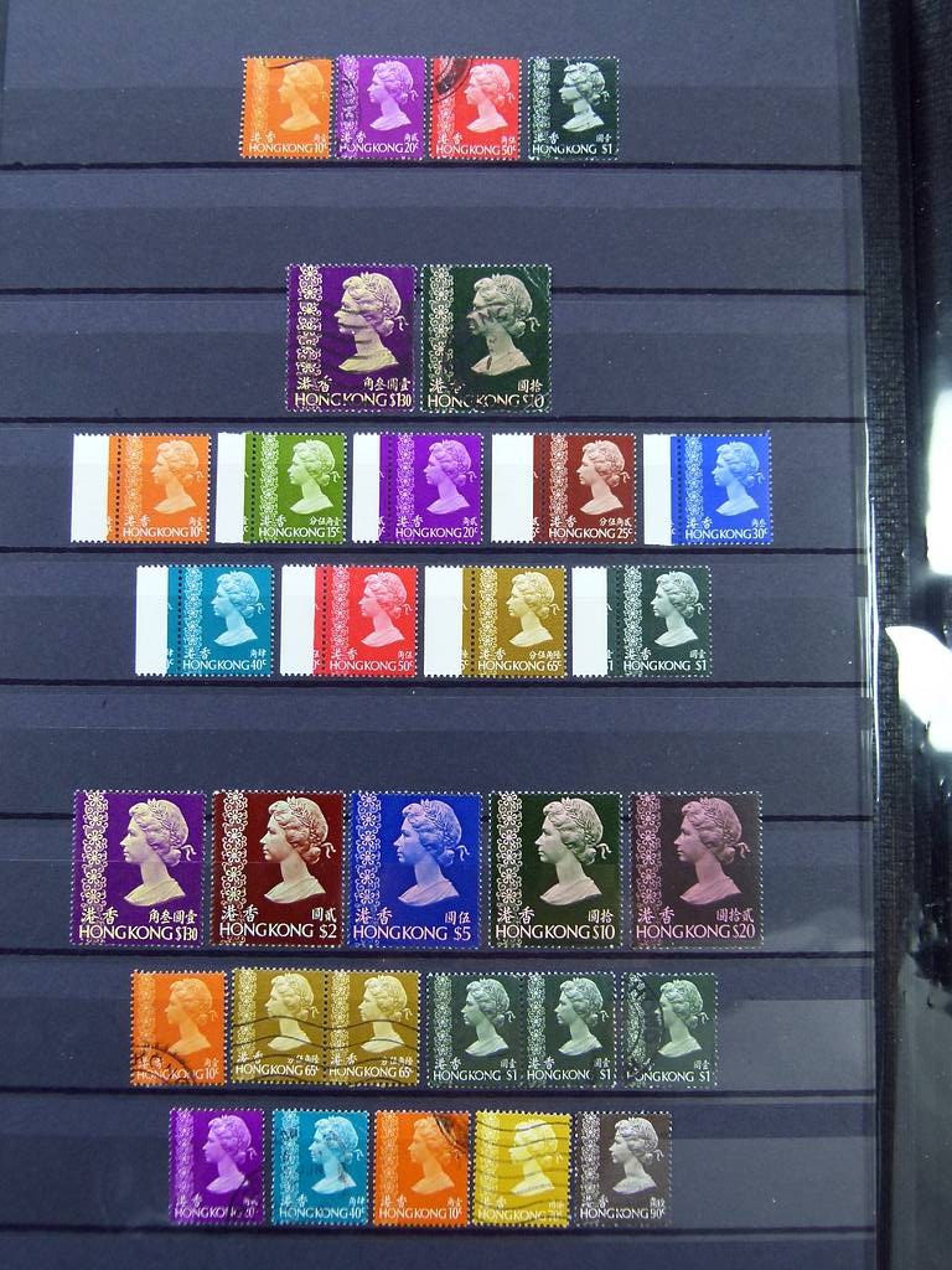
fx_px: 1357
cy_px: 635
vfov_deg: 50.1
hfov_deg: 38.7
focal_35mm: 37
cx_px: 476
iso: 125
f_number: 3.1
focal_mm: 6.7
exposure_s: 1/60
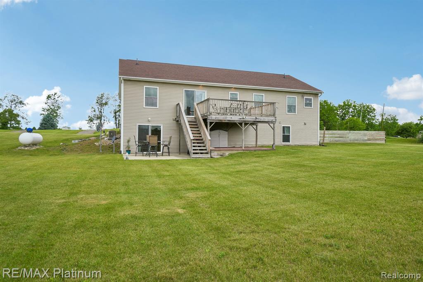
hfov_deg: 77.3
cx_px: 212
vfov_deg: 56.1
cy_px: 141
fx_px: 264
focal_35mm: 22
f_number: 8
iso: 100
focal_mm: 15
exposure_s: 1/200
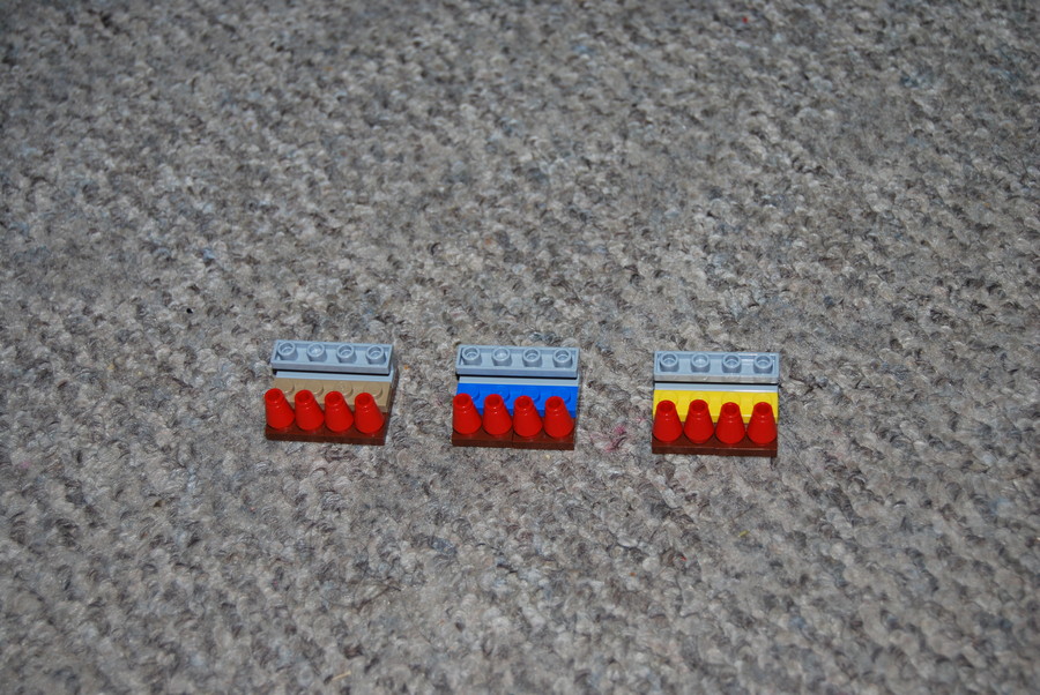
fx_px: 1735
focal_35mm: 60
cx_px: 520
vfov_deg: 22.7
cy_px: 348
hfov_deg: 33.4
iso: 200
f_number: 5
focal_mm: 40
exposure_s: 1/60
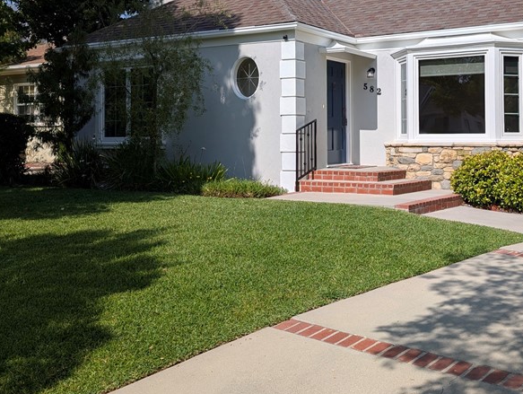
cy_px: 126
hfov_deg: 44.1
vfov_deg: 34.1
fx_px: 635
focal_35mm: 42
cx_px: 349
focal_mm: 6.9
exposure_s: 1/2008
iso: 19
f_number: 1.68
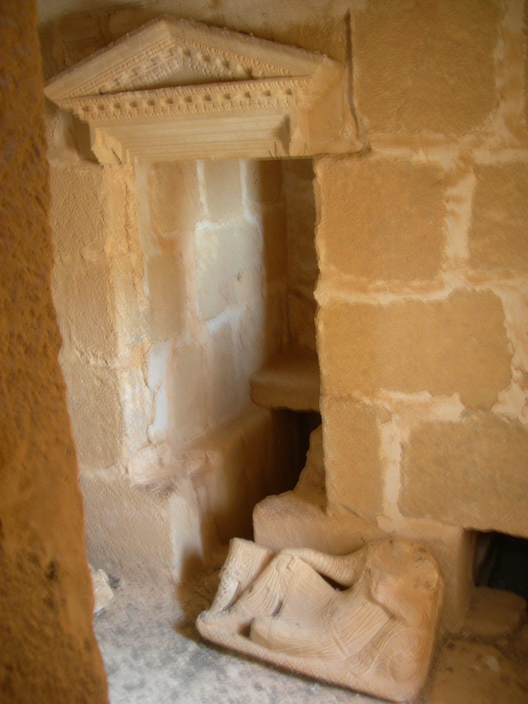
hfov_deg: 37.7
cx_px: 264
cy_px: 352
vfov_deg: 49.0
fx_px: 773
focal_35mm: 38
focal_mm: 7.8
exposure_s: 1/3.7
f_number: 2.8
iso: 95
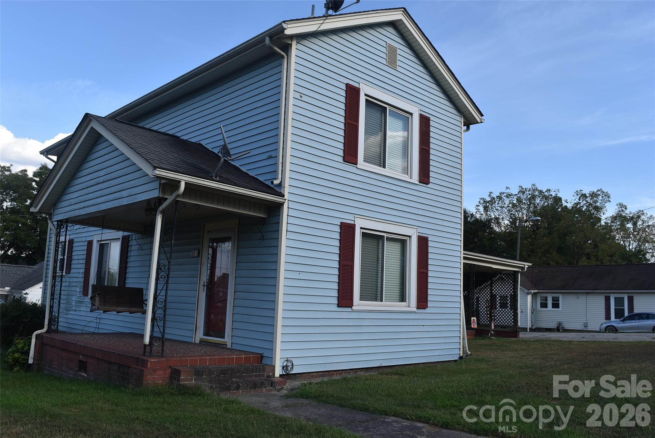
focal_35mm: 30
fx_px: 546
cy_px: 219
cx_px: 328
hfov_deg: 61.9
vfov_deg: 43.7
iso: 200
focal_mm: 20
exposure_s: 1/320
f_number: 9
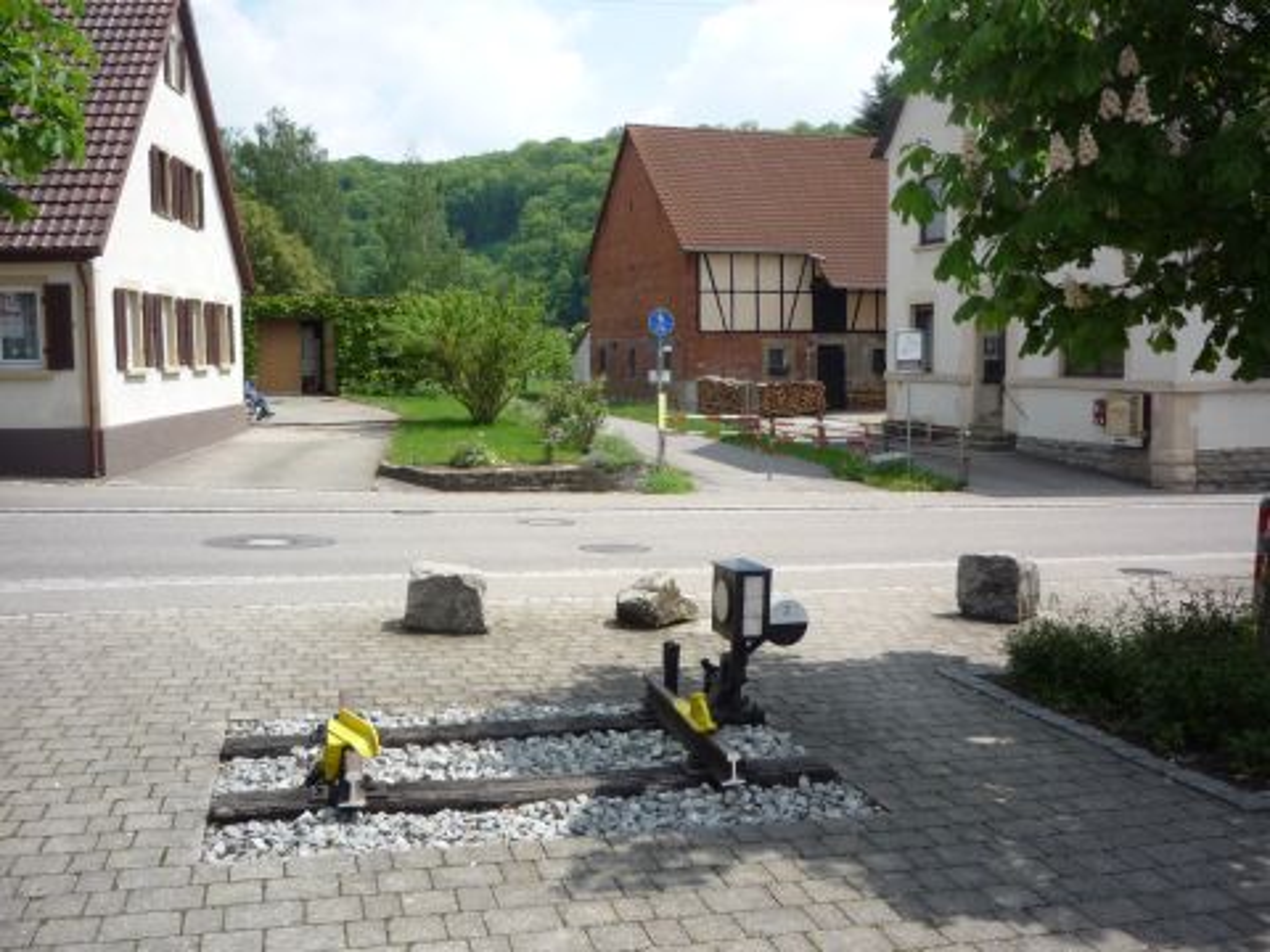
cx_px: 635
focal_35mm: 32
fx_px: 1174
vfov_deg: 44.2
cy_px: 476
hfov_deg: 56.8
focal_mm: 5.2
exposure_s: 1/400
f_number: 5
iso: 100
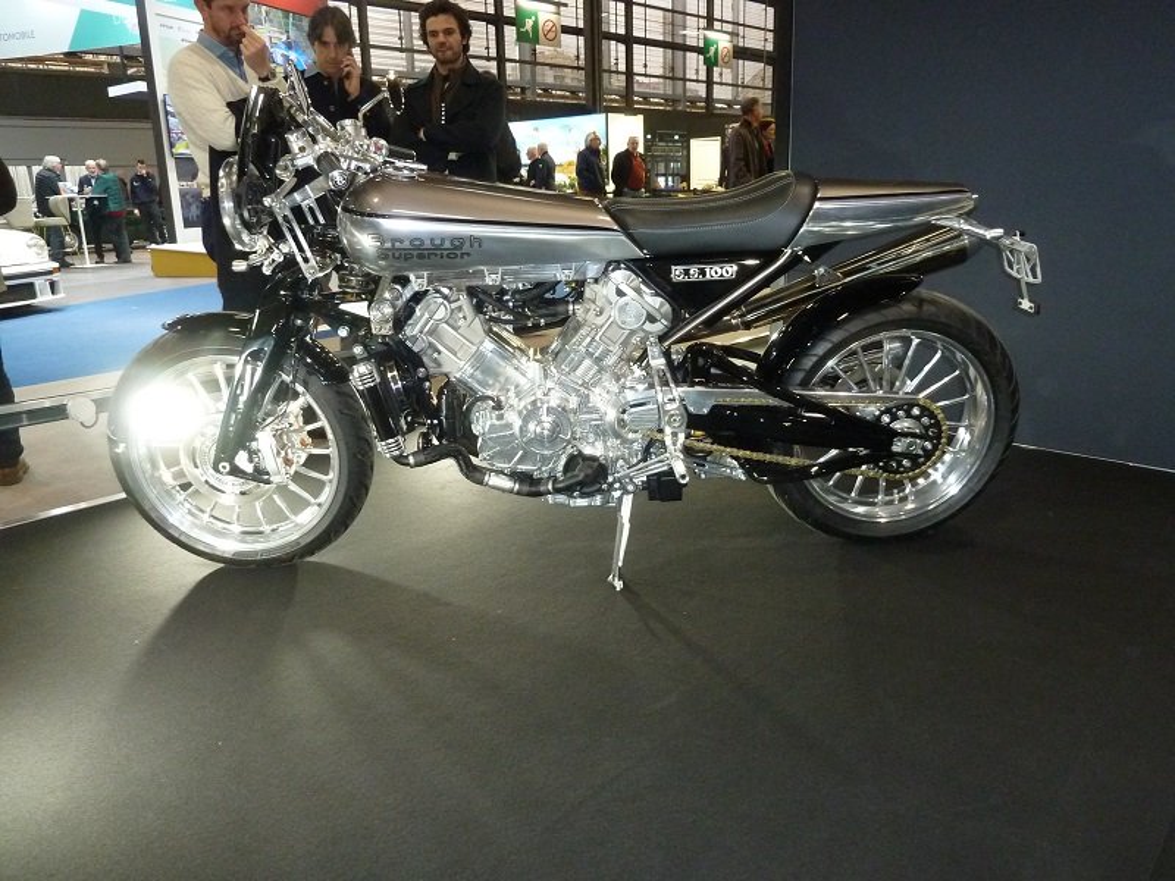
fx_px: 849
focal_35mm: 25
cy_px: 440
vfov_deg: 54.9
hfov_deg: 69.4
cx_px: 588
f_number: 3.3
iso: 400
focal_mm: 4.1
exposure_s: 1/30
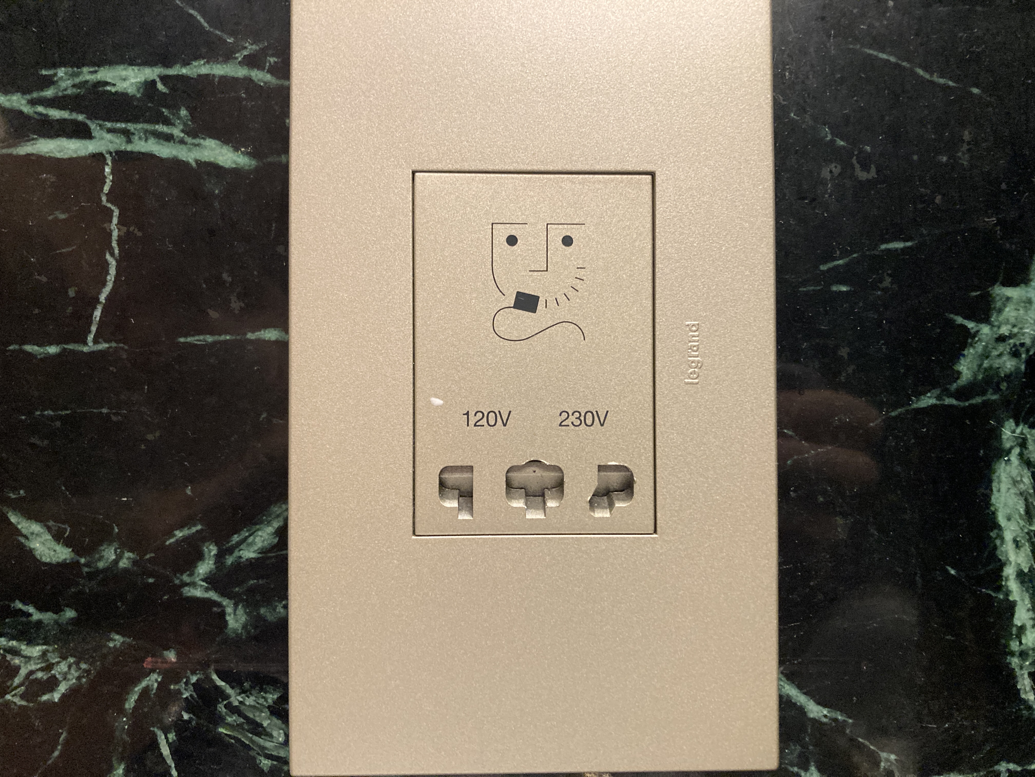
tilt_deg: +0.5
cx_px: 518
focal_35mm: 28
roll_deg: -0.6
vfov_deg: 49.7
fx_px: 837
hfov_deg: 63.4
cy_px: 388
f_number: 1.8
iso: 320
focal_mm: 3.99
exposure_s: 1/33
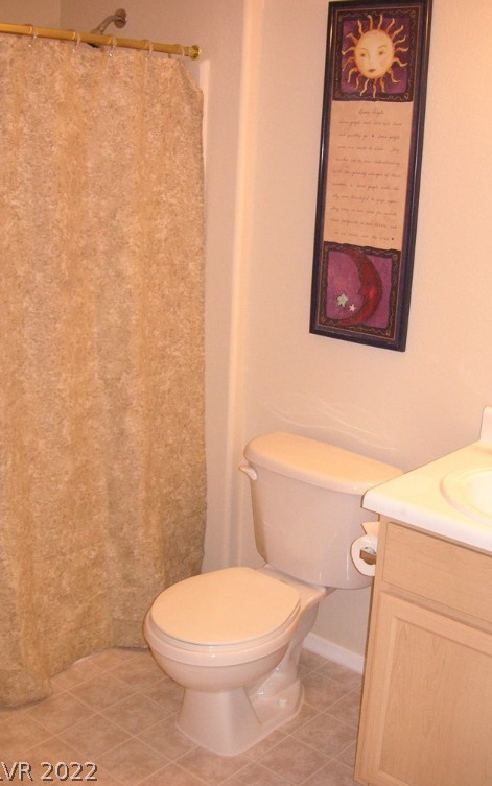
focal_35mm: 40
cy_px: 387
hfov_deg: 32.0
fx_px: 858
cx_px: 284
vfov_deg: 49.3
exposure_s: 1/45
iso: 160
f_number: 2.8
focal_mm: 6.1
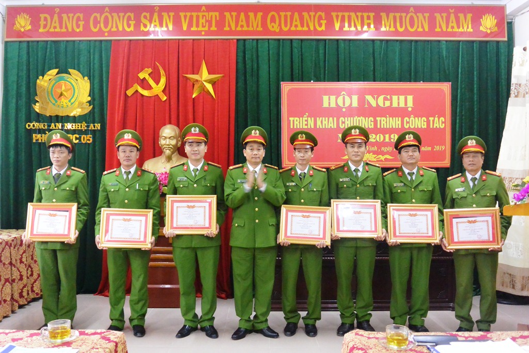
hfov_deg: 61.9
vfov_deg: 43.6
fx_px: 441
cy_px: 176
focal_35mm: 30
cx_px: 264
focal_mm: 11.4
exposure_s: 1/30
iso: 1600
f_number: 3.5
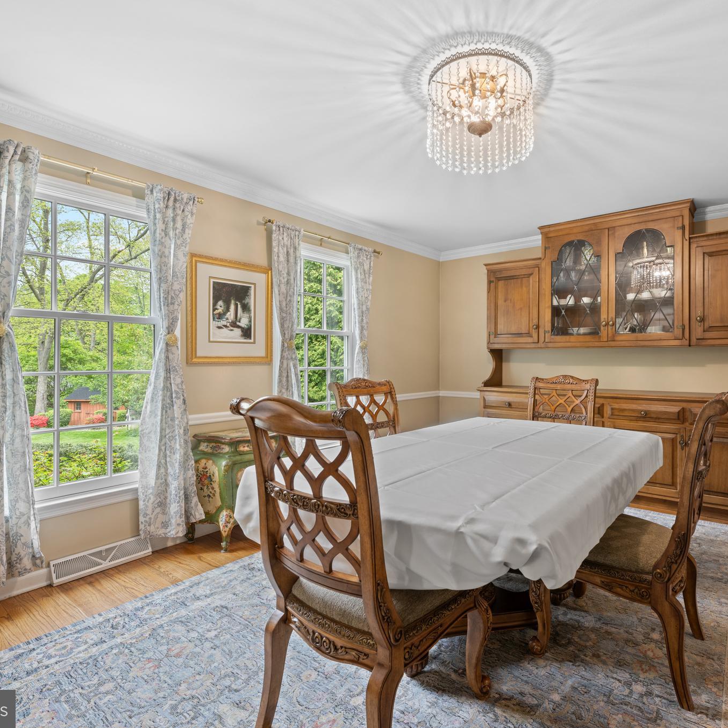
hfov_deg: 79.5
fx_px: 428
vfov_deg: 80.7
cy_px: 362
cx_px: 447
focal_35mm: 18
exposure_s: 1/2.5
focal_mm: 14
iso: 400
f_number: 8
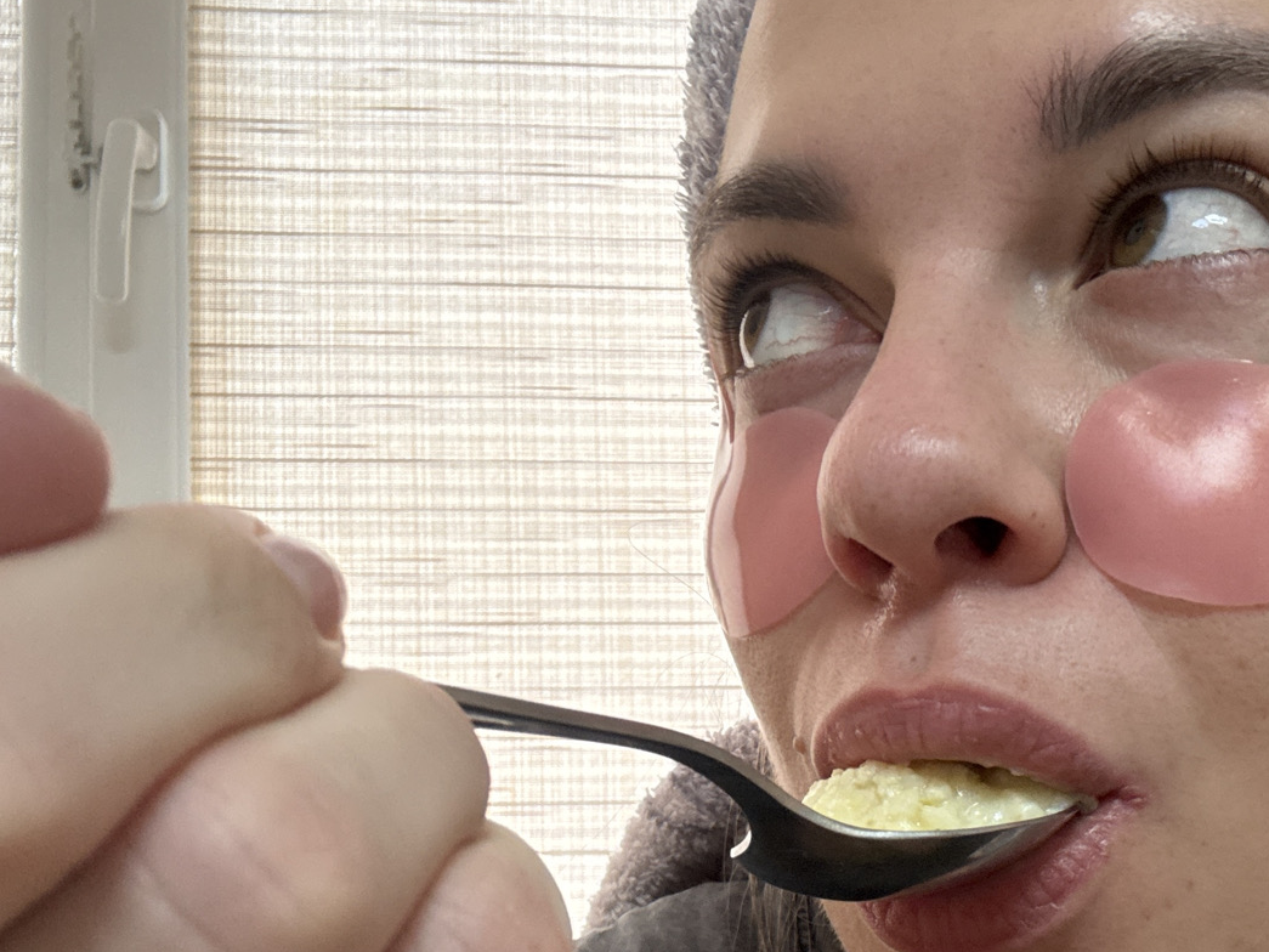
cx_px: 855
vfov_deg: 31.7
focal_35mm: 44
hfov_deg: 42.3
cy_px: 816
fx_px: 1613
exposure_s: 1/50
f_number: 1.9
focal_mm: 2.69
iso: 100
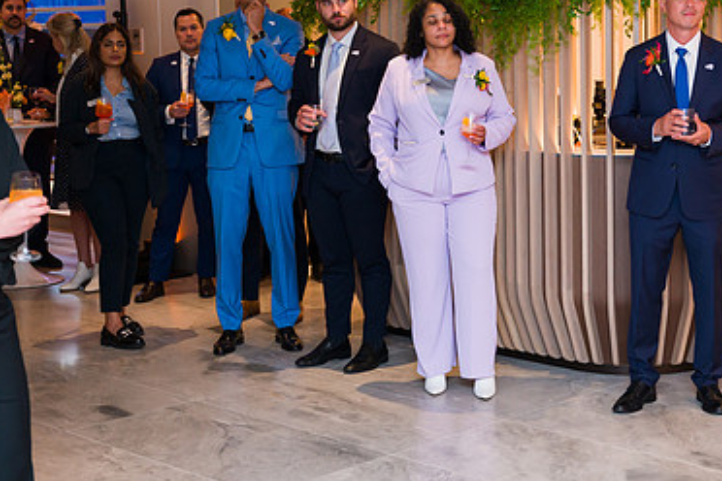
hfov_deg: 29.4
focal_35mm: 68
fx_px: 1364
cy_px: 178
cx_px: 507
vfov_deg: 20.0
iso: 800
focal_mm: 43
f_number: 3.2
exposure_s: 1/160
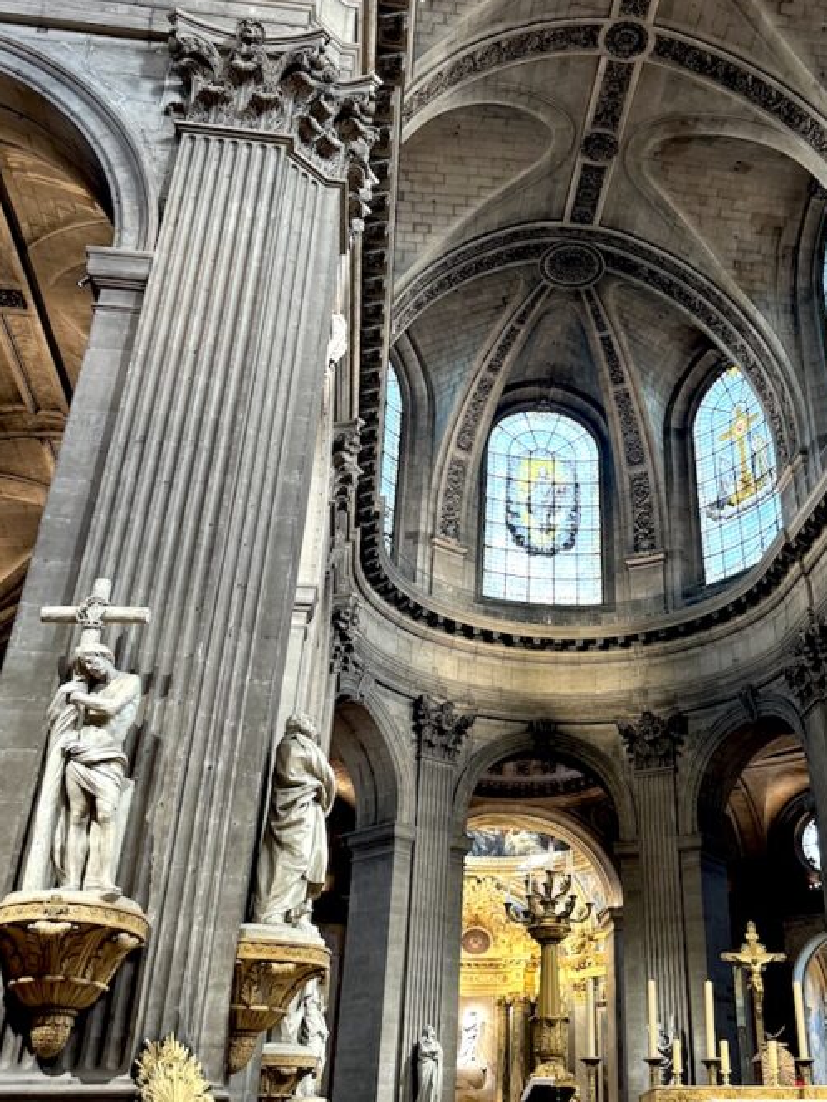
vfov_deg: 49.8
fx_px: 1179
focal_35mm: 37
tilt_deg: +31.5
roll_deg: +0.7
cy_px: 440
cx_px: 581
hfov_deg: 38.0
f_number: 1.78
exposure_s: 1/49
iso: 320
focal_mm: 6.76
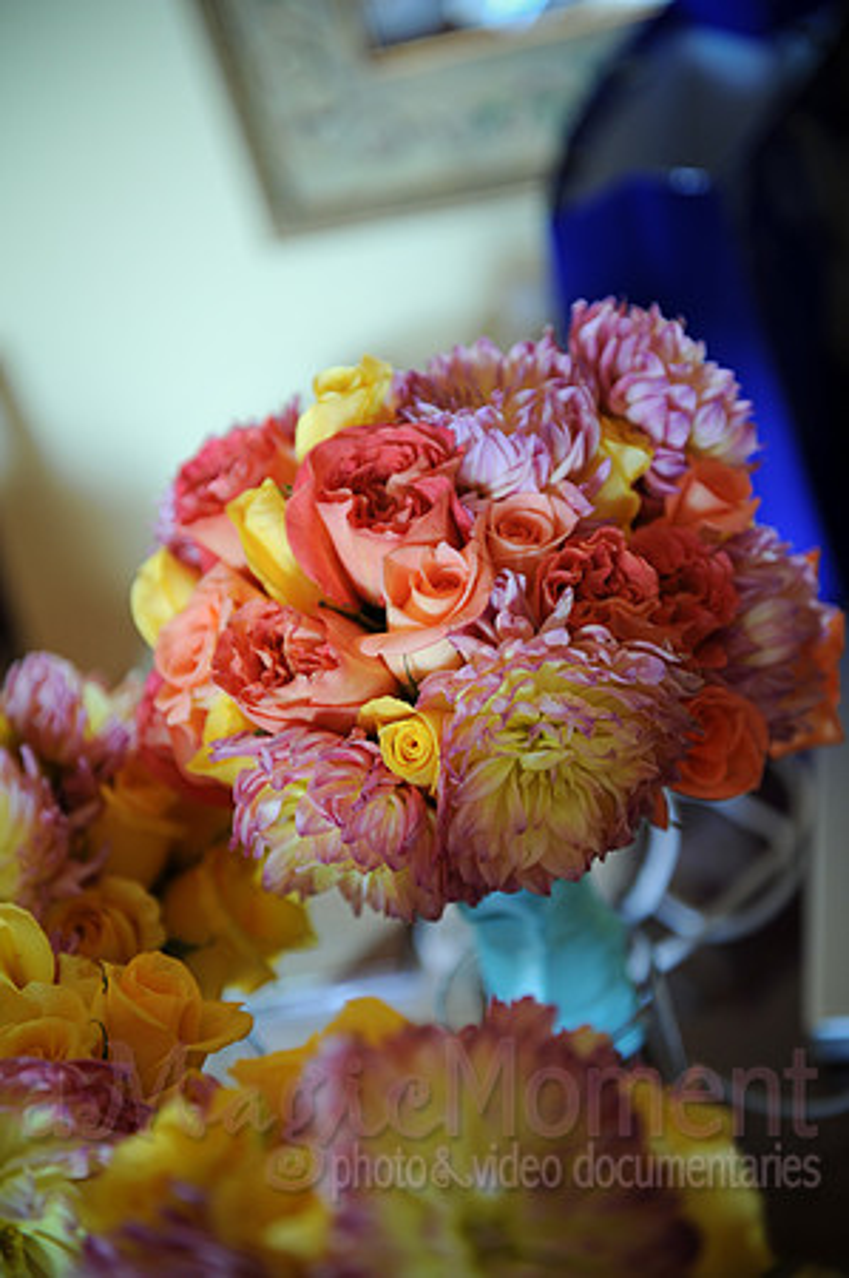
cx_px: 424
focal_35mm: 56
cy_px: 639
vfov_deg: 35.7
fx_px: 1985
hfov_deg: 24.1
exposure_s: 1/25
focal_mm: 56
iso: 500
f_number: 2.8
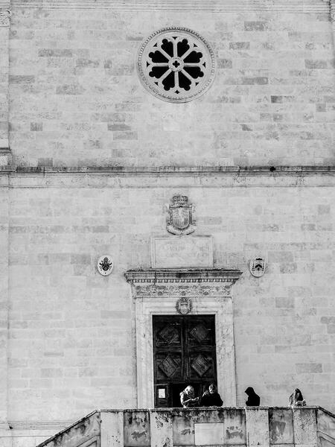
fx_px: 903
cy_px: 224
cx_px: 168
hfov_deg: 21.0
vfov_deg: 27.8
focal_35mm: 70
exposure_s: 1/160
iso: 200
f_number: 8
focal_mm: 35
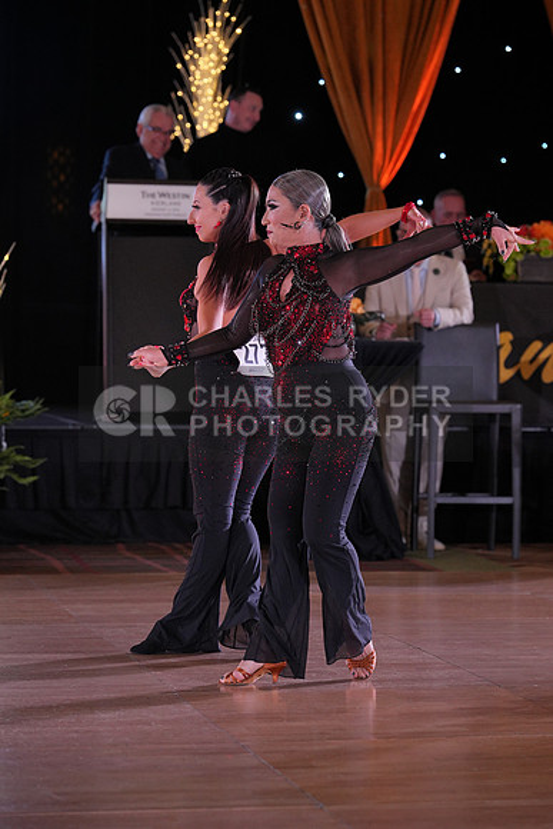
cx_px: 276
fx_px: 2832
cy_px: 414
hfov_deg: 11.2
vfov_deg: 16.6
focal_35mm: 123
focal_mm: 123
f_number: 4
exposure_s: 1/400
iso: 1250
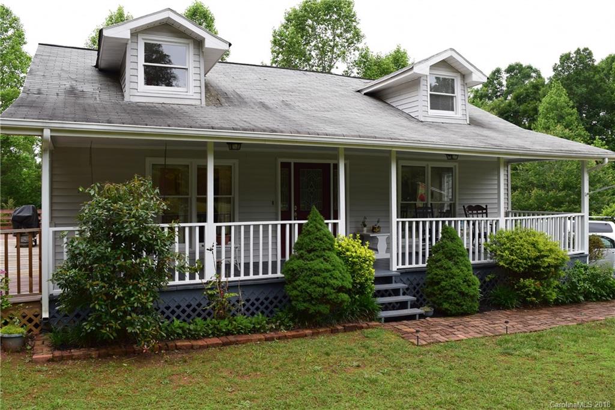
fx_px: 513
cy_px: 205
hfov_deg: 61.9
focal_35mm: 30
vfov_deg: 43.6
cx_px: 308
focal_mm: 20
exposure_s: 1/125
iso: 400
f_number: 9
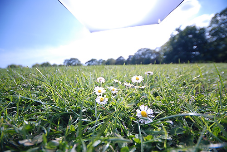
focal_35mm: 15
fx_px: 95
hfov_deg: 100.3
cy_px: 76
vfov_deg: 77.5
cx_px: 114
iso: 100
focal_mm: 10
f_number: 4
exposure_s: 1/400
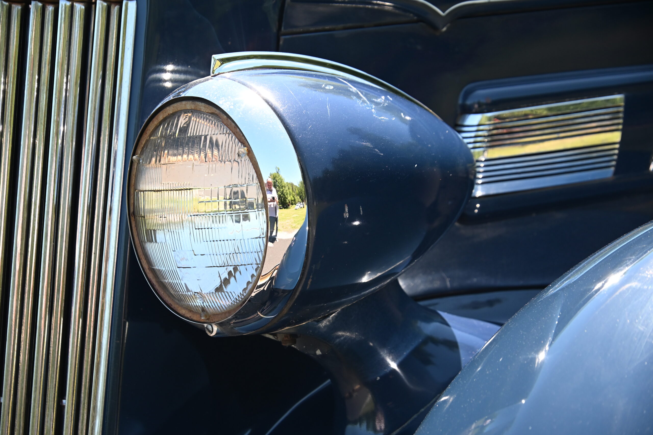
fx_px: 1905
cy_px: 218
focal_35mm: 105
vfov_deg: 13.0
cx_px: 326
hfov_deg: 19.5
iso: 400
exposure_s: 1/125
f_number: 4.8
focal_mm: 70
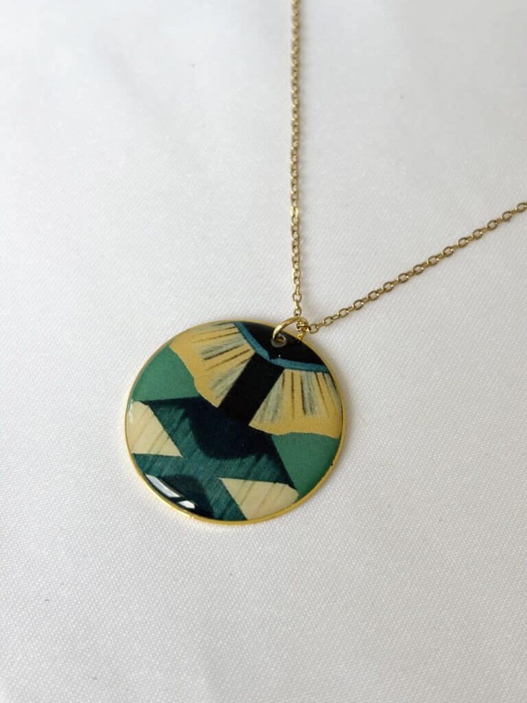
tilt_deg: -62.4
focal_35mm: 52
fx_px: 1056
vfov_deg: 36.8
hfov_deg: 28.0
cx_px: 264
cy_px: 352
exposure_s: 1/386
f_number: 1.6
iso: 32
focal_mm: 5.96
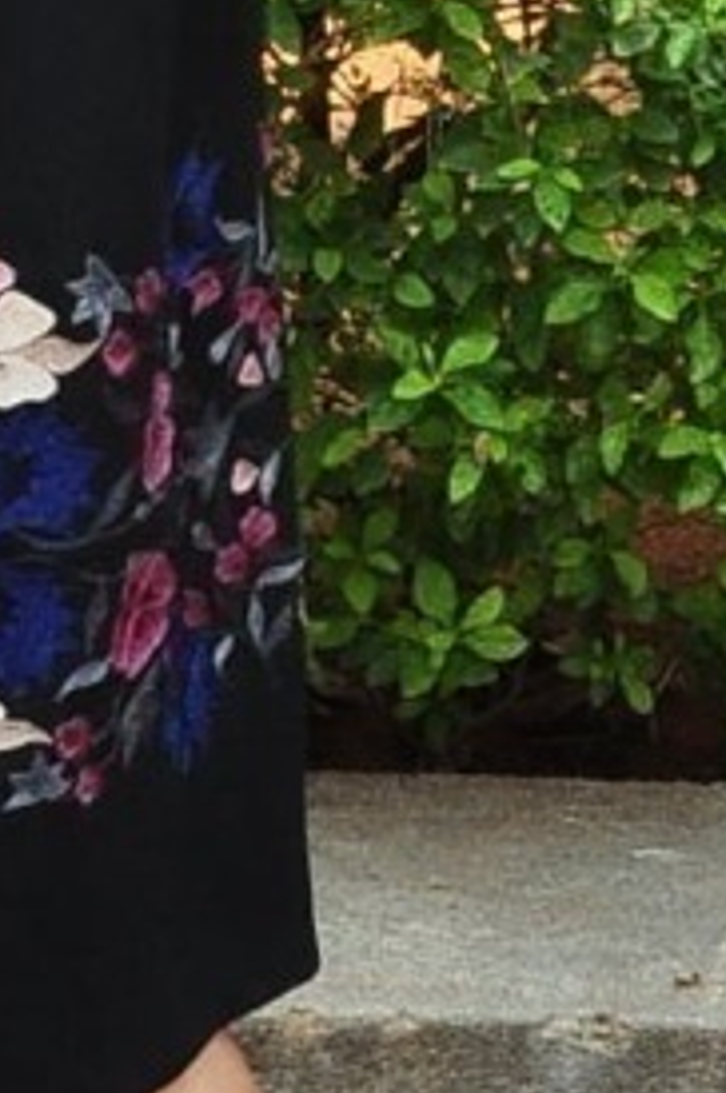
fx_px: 7793
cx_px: 48
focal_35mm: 257
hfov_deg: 5.3
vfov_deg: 7.9
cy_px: -465
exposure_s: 1/125
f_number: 10
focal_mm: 26
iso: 400
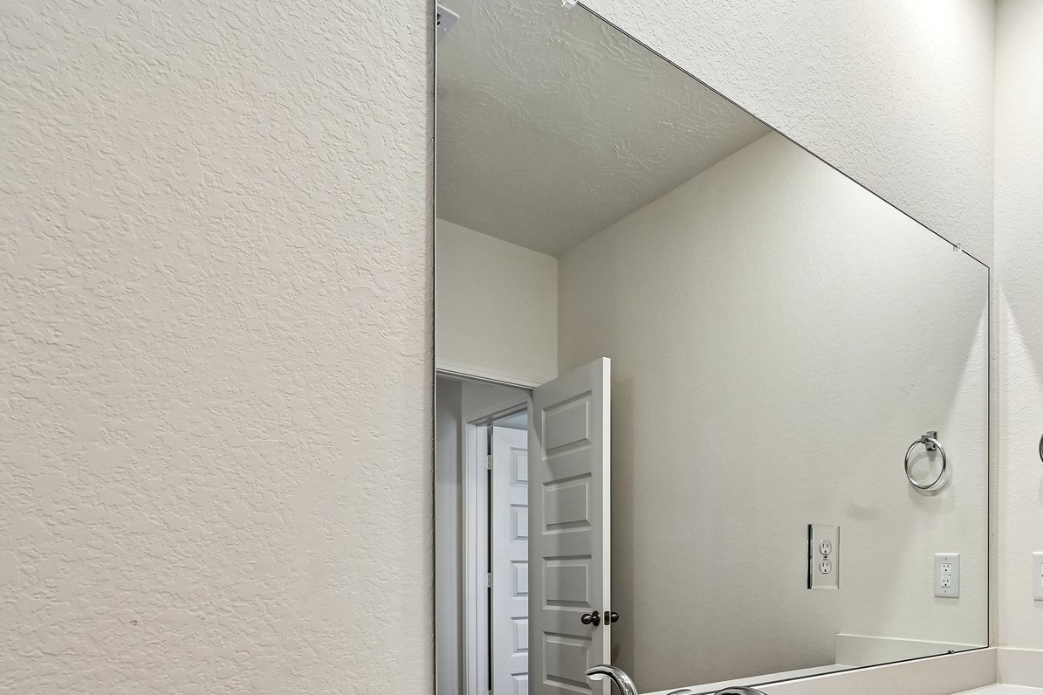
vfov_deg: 49.0
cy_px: 585
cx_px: 795
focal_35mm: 24
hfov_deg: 68.5
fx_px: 695
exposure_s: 1/30
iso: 400
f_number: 8
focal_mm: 14
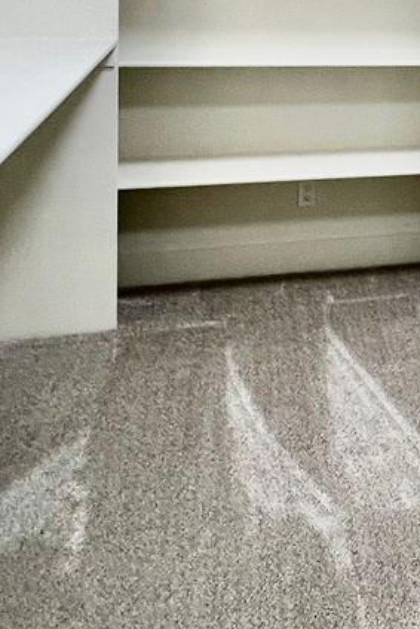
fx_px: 857
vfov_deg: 36.7
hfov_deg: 22.8
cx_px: 617
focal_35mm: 49
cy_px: 16
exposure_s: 1/120
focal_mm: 1.57
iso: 100
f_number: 1.8
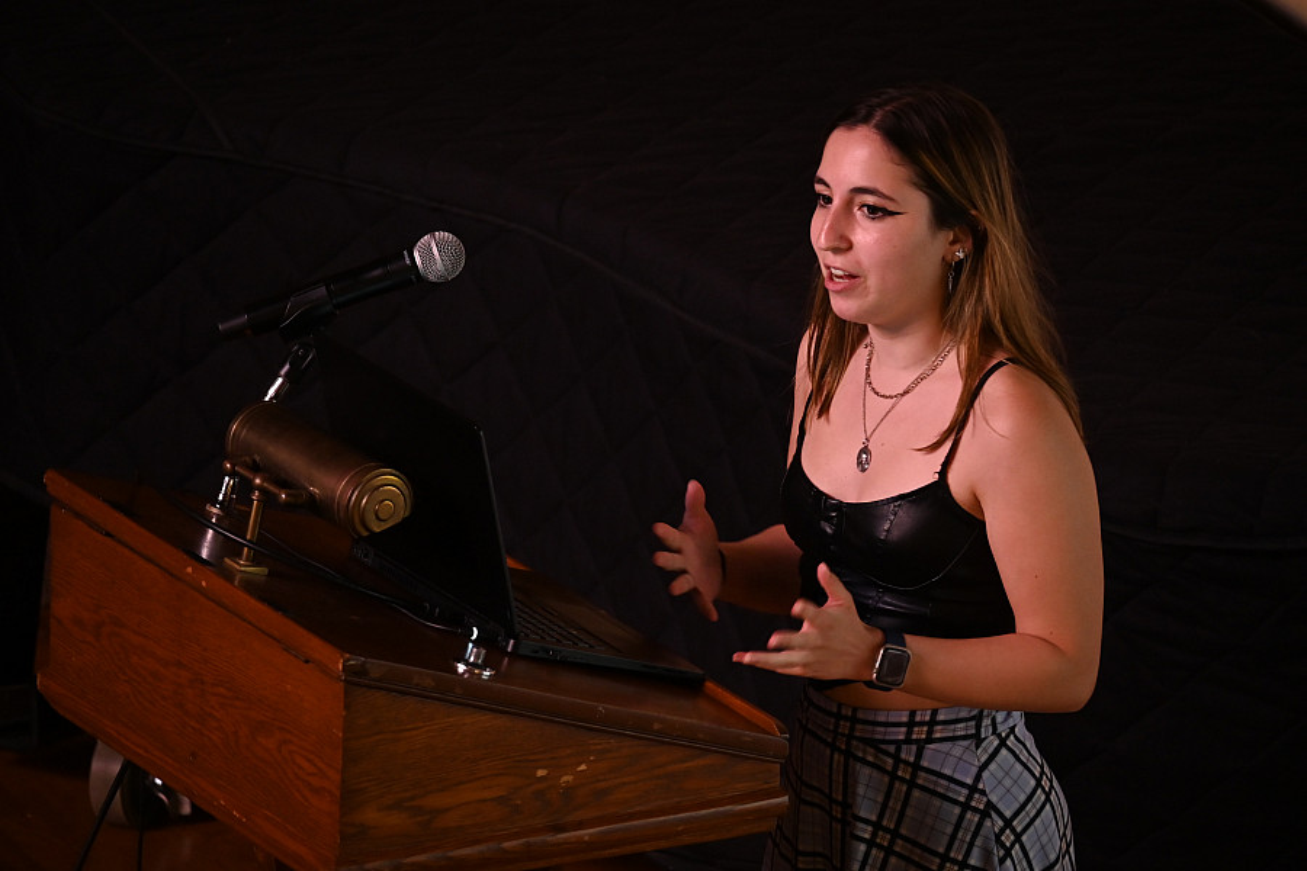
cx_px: 654
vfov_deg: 5.0
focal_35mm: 277
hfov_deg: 7.4
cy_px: 436
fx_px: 10056
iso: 2000
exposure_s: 1/40
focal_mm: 185
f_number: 5.6
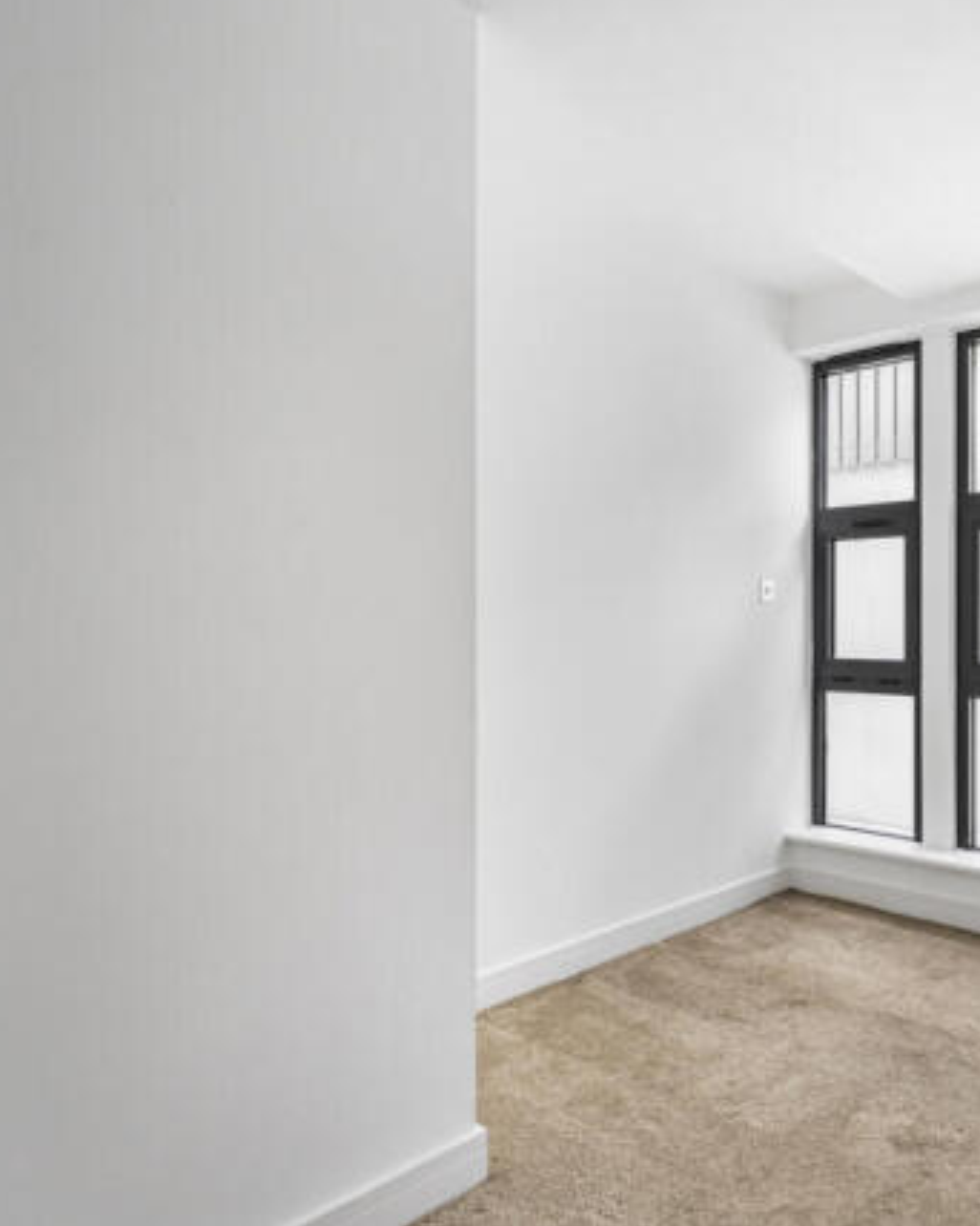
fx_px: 834
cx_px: 878
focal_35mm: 23
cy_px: 603
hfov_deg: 53.4
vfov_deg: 72.6
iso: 400
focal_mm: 16
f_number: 7.1
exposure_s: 1/40
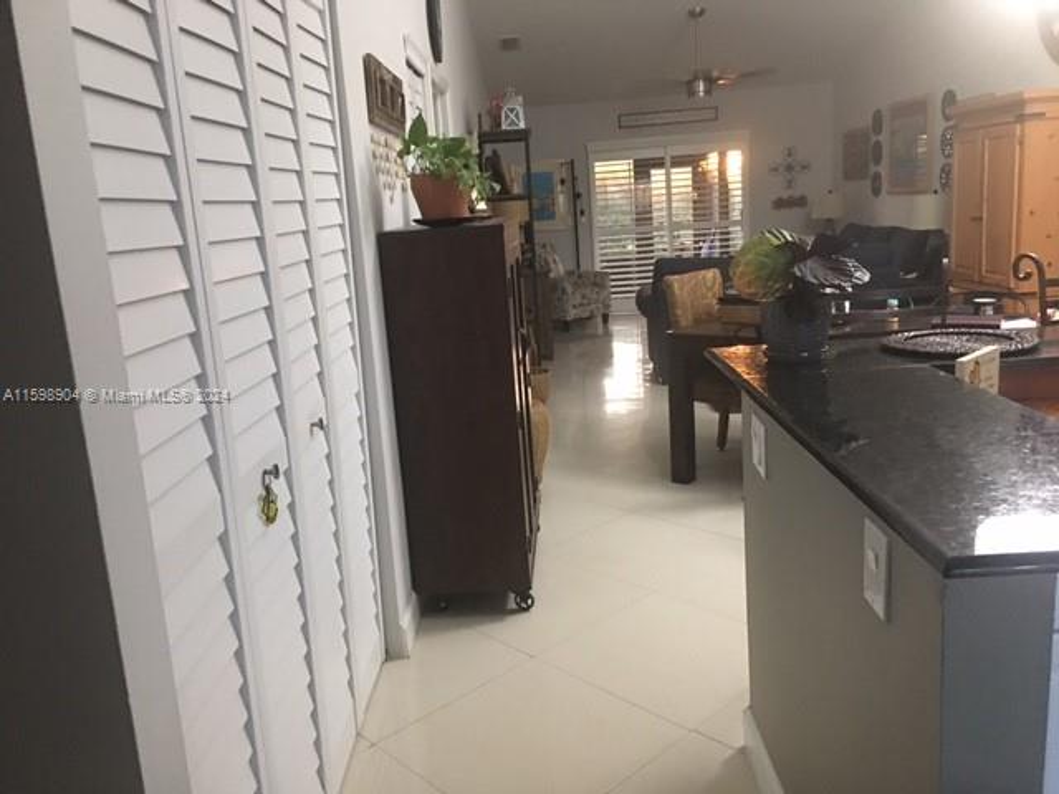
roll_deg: +4.3
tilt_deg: -10.5
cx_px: 530
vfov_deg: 48.2
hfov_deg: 61.7
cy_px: 397
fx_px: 887
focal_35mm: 29
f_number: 2.2
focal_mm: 4.15
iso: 100
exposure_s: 1/4
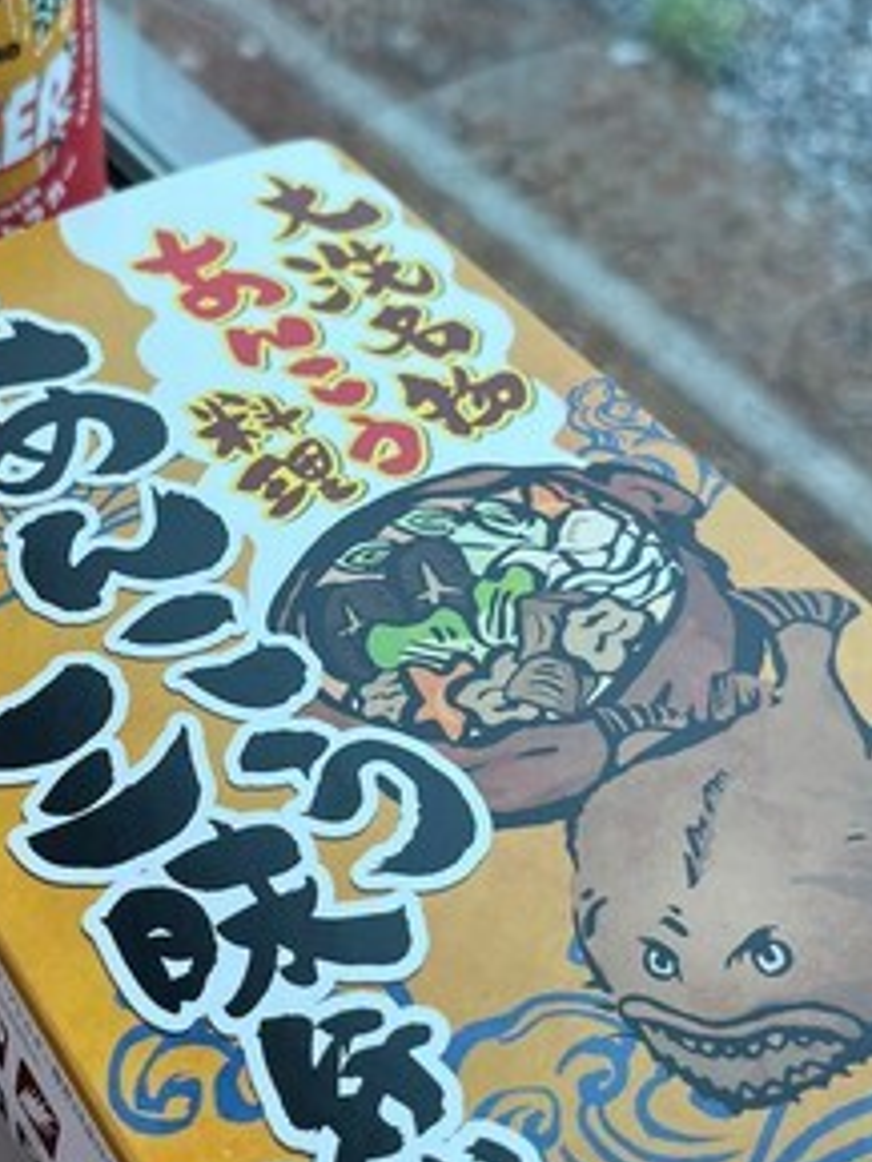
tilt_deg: -47.8
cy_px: 575
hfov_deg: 31.8
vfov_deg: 42.1
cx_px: 251
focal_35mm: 45
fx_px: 1510
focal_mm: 5.1
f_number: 1.6
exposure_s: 1/123
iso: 32
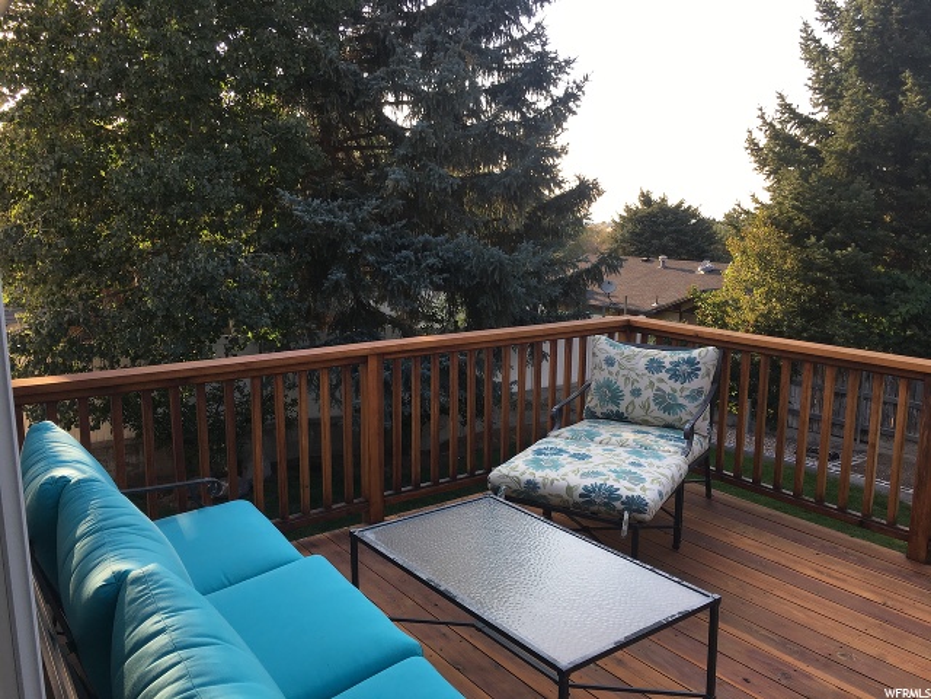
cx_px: 466
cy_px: 350
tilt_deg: -9.6
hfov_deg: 61.7
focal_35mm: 29
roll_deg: -0.4
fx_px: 780
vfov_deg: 48.2
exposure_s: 1/291
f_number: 2.2
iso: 25
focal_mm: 4.15
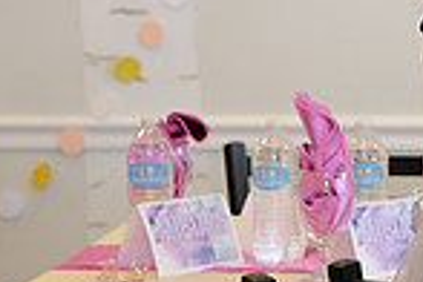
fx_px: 2221
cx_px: 688
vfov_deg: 7.3
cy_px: 94
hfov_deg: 10.4
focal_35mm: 189
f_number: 1.8
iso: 800
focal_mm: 32
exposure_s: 1/180
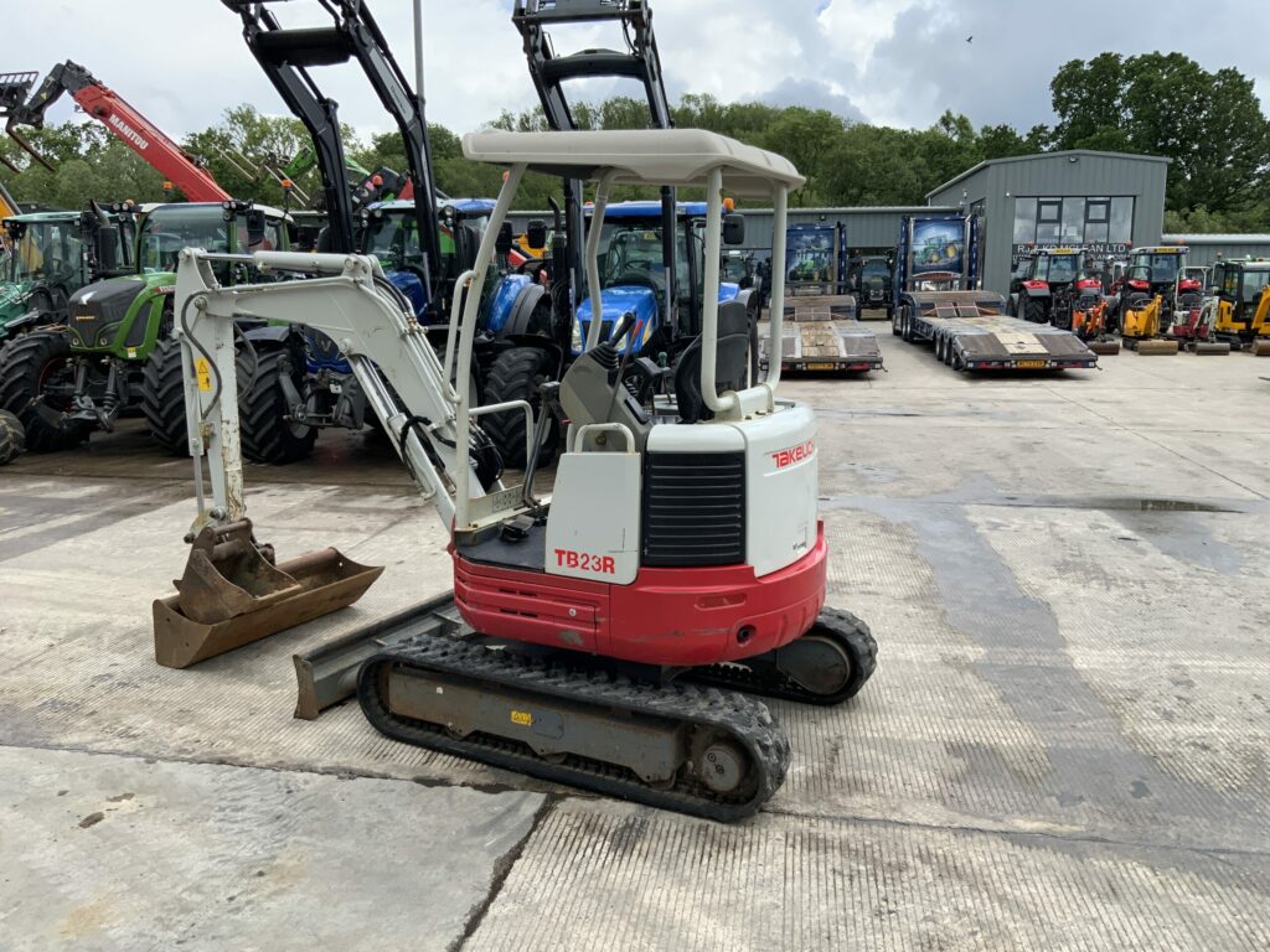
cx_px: 635
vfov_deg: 48.2
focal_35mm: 29
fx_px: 1064
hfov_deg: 61.7
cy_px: 476
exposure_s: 1/962
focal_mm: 3
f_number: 1.8
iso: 16
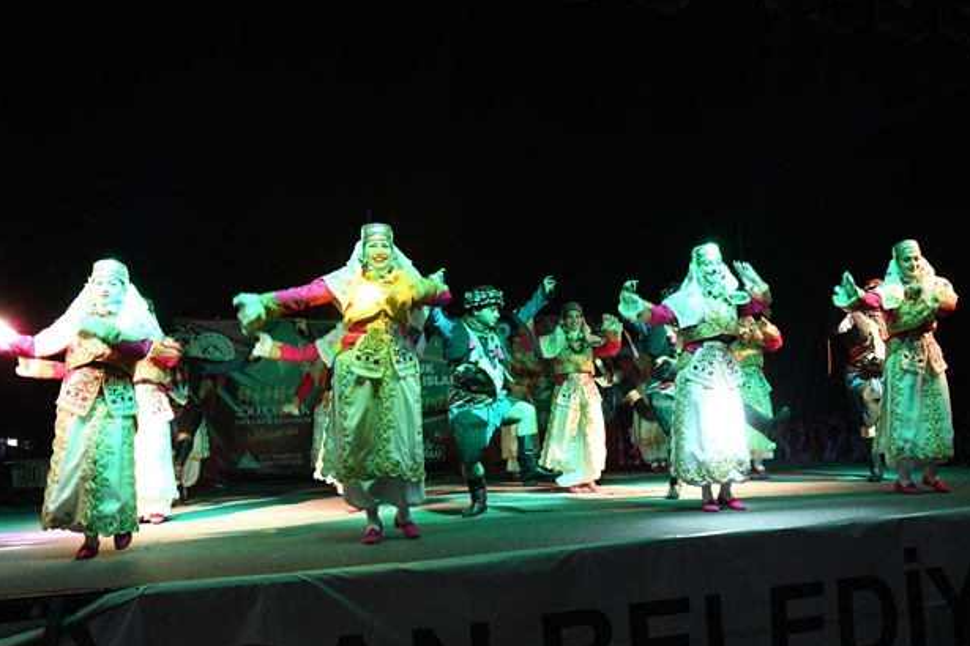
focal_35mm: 33
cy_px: 351
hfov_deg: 57.0
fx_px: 889
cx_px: 547
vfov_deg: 39.9
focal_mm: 29
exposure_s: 1/60
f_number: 10
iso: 5000
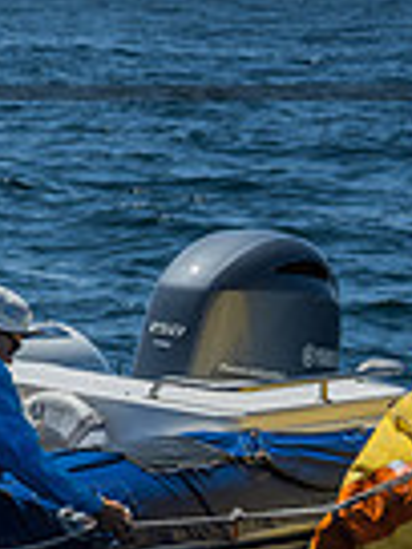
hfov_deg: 5.7
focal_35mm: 250
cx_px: -626
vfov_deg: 7.9
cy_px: 188
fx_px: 3967
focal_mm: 61
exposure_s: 1/640
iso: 160
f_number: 6.3
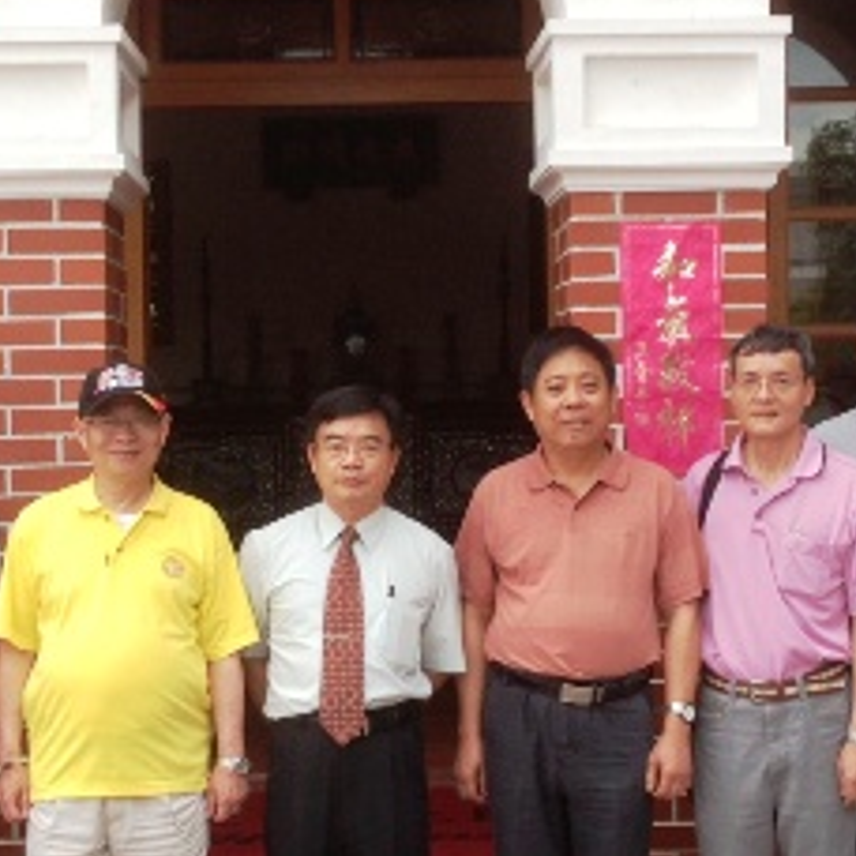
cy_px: 454
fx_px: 2294
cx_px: 447
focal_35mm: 82
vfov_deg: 21.1
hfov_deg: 21.1
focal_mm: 4.13
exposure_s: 1/152
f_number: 2.4
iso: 50
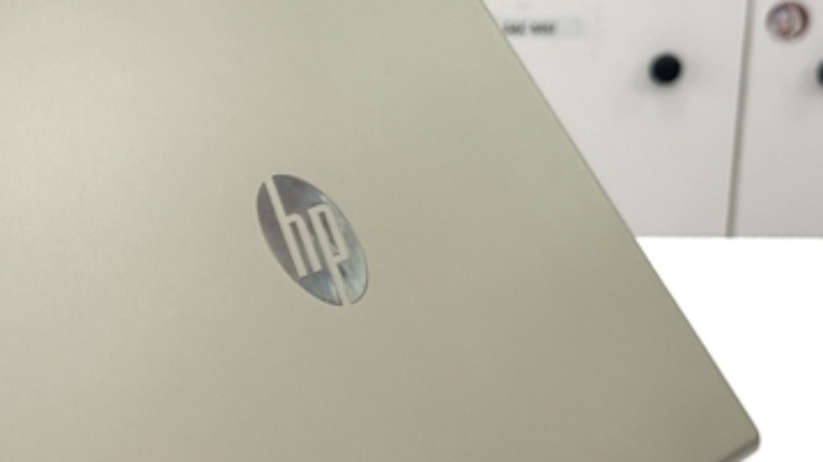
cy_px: 306
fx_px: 2552
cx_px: 85
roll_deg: -0.3
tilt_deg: -16.1
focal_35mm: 117
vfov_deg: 10.3
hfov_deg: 18.0
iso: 64
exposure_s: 1/176
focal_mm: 6.76
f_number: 1.78
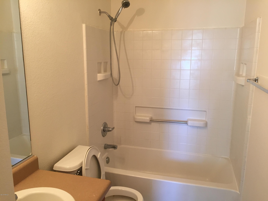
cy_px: 100
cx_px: 134
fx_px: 225
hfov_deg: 61.7
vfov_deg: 48.2
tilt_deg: -10.9
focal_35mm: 29
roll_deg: -1.1
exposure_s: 1/30
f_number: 2.2
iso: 80
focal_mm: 4.15
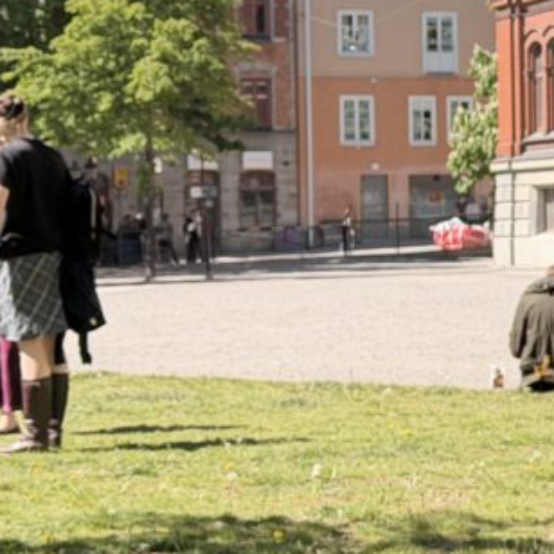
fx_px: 2553
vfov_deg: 12.4
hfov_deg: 11.7
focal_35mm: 141
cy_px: 212
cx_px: 876
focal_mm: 6.76
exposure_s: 1/2146
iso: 80
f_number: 1.78
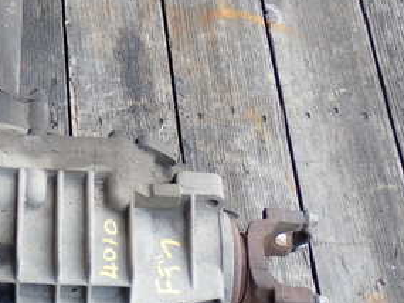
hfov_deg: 19.4
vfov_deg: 14.9
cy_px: 164
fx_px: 1156
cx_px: 30
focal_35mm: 99
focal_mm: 8.4
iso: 160
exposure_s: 1/100
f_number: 3.1
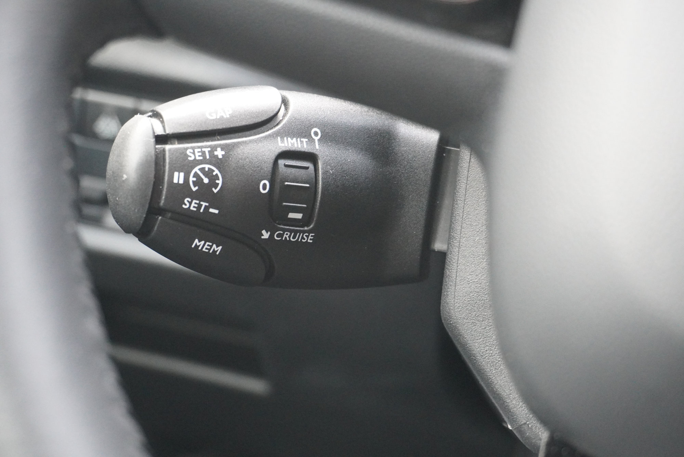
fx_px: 1226
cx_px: 342
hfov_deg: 31.2
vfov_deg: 21.1
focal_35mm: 64
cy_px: 228
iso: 6400
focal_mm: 43
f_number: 5.6
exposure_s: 1/60
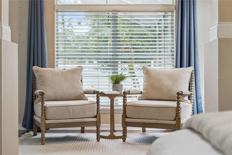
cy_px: 78
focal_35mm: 50
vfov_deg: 27.0
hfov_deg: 39.6
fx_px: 322
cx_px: 116
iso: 1600
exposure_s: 1/640
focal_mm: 50
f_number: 3.5
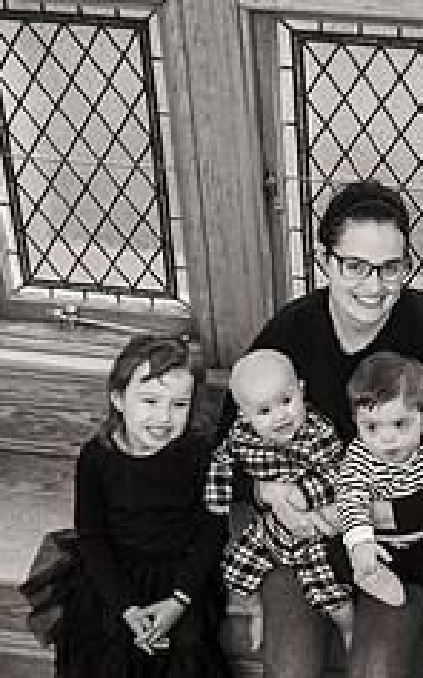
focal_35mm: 93
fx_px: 1716
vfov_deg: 22.3
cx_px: 394
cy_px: 346
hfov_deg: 13.9
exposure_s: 1/125
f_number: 4.5
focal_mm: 48
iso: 800
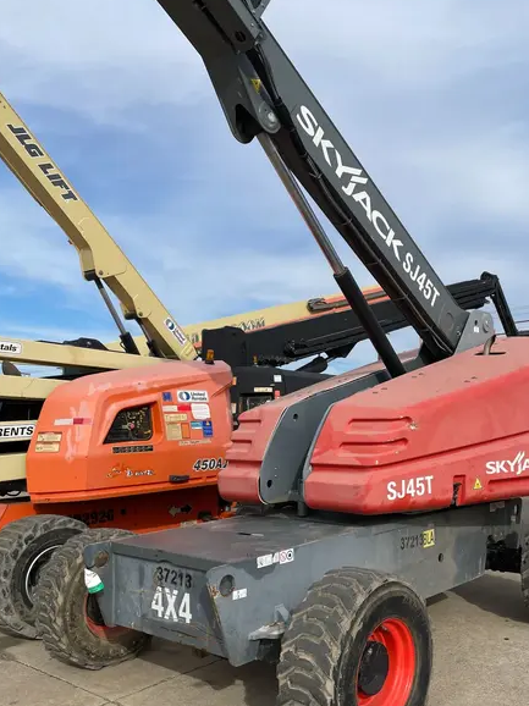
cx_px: 327
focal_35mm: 33
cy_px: 410
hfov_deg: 42.6
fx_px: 673
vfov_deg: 55.1
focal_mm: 4.2
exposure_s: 1/5051
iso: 50
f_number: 1.6
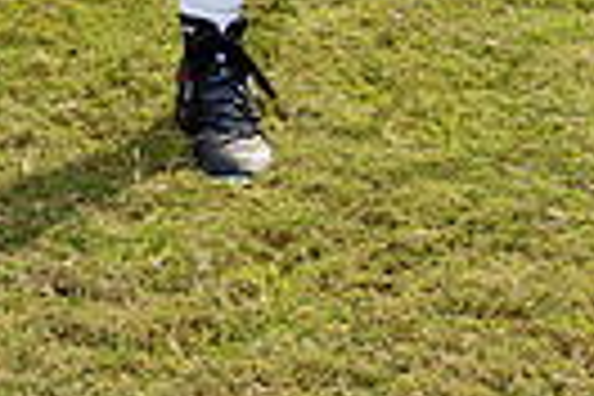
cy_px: -598
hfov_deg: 8.6
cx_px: 108
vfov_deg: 5.5
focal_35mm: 239
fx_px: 3943
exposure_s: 1/250
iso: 200
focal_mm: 70
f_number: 11
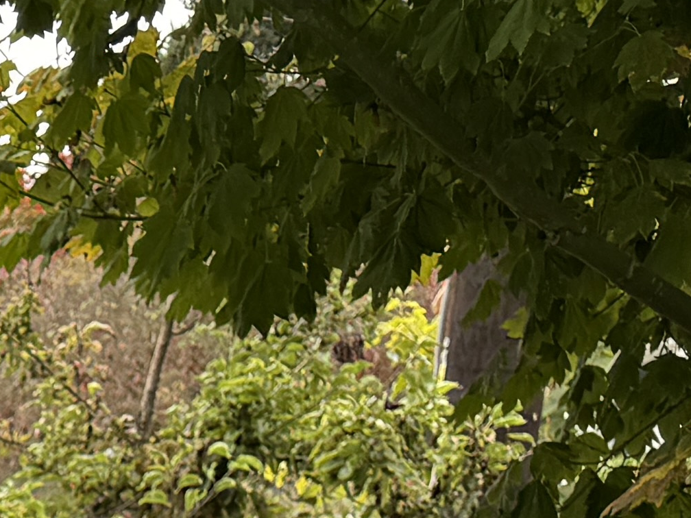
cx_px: -657
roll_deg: +0.0
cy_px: 1420
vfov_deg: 9.2
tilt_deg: -16.3
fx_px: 2715
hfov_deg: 12.8
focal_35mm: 136
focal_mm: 6.76
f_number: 1.78
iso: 80
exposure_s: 1/567
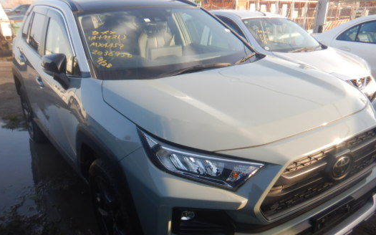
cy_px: 143
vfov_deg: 40.4
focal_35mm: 31
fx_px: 318
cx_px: 187
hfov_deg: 61.2
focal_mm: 4.3
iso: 125
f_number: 2.8
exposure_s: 1/100
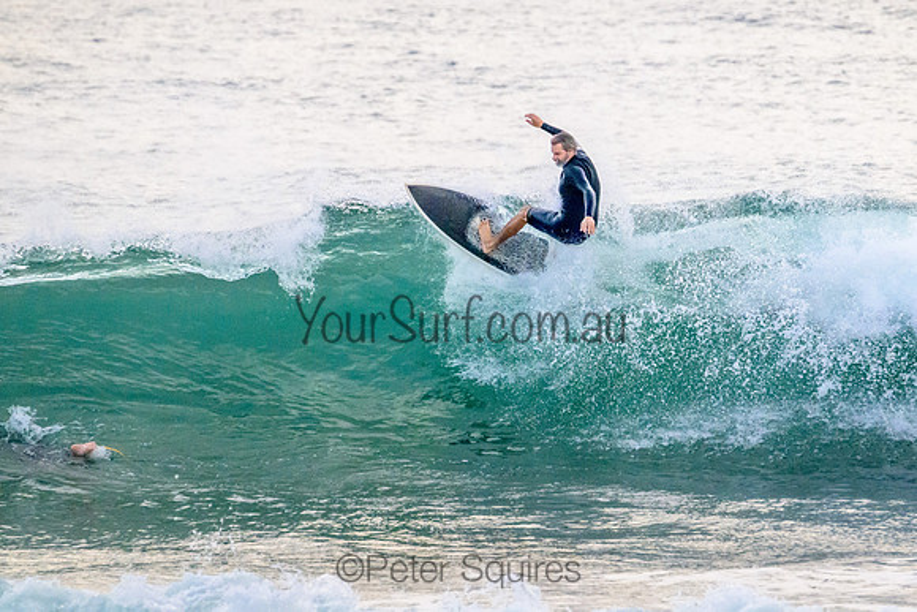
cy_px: 229
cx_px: 573
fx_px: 19117
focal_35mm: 750
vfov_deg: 1.8
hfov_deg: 2.7
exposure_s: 1/2000
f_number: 11
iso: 4500
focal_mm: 600
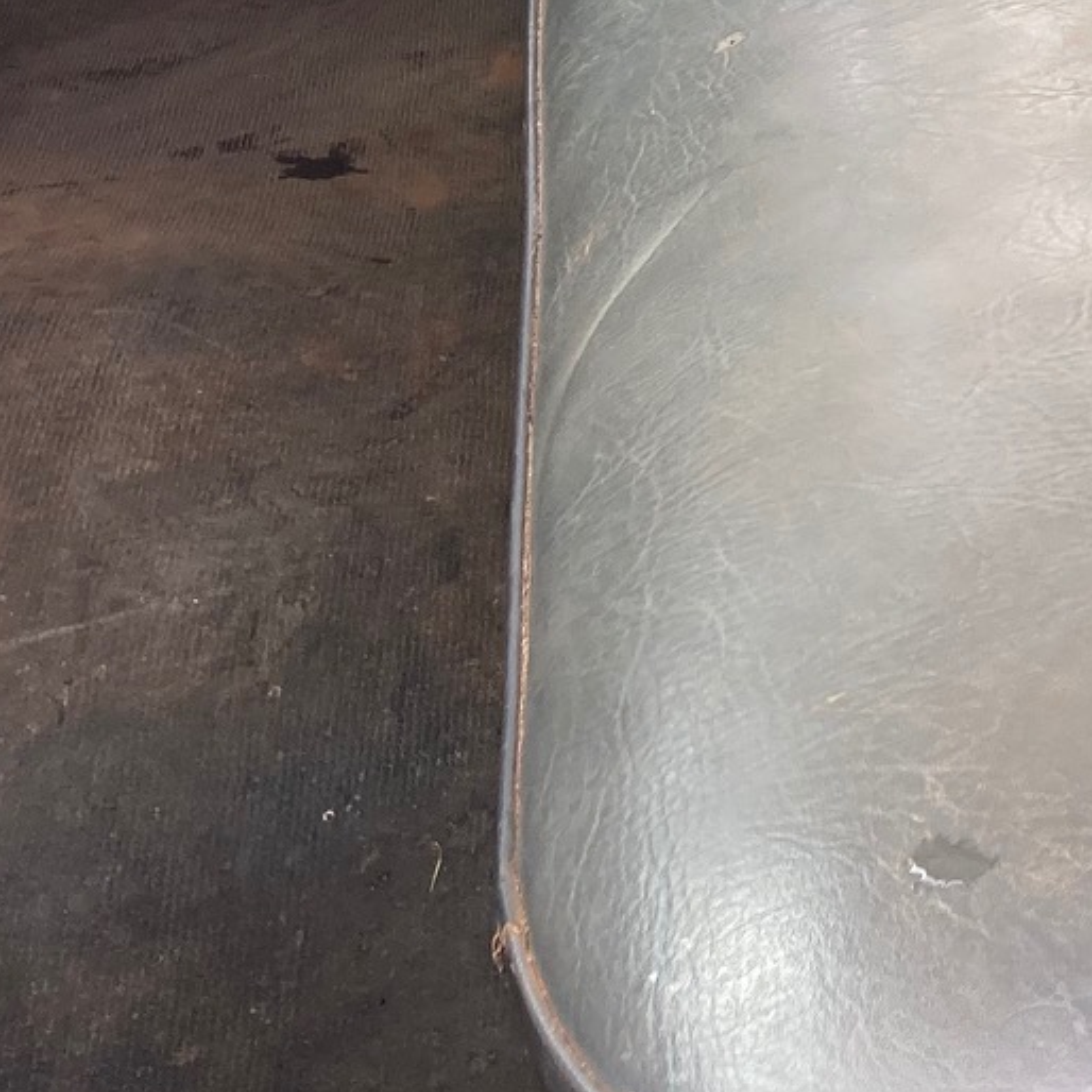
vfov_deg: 17.0
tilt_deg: -17.0
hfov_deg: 16.2
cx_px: 1708
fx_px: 3462
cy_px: -270
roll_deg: -4.5
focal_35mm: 97
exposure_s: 1/121
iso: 32
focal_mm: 3.99
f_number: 1.8
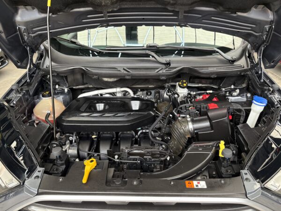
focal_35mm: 26
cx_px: 140
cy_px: 106
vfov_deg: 53.1
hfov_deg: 67.3
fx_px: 211
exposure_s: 1/121
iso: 125
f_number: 1.6
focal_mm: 5.96
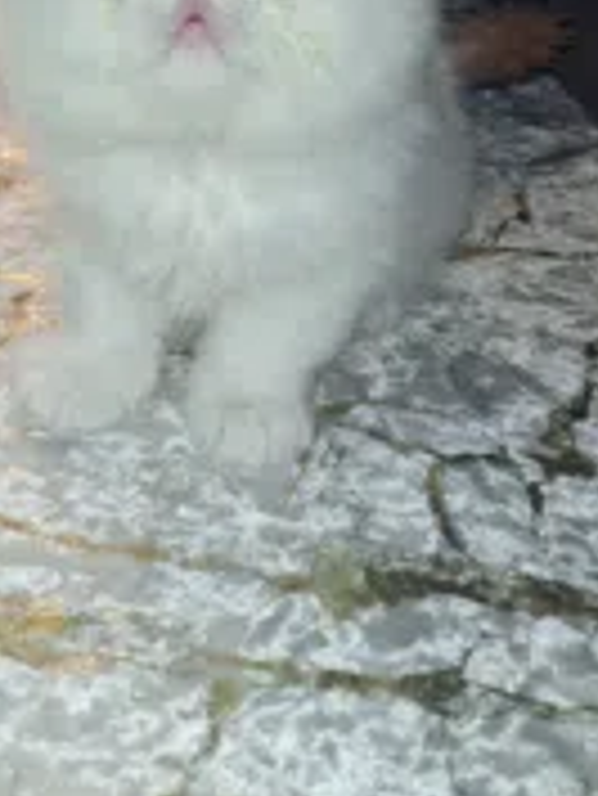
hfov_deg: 27.3
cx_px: 90
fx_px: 1196
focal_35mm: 52
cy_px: 319
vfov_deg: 36.7
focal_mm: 5.54
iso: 40
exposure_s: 1/103
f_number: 1.8
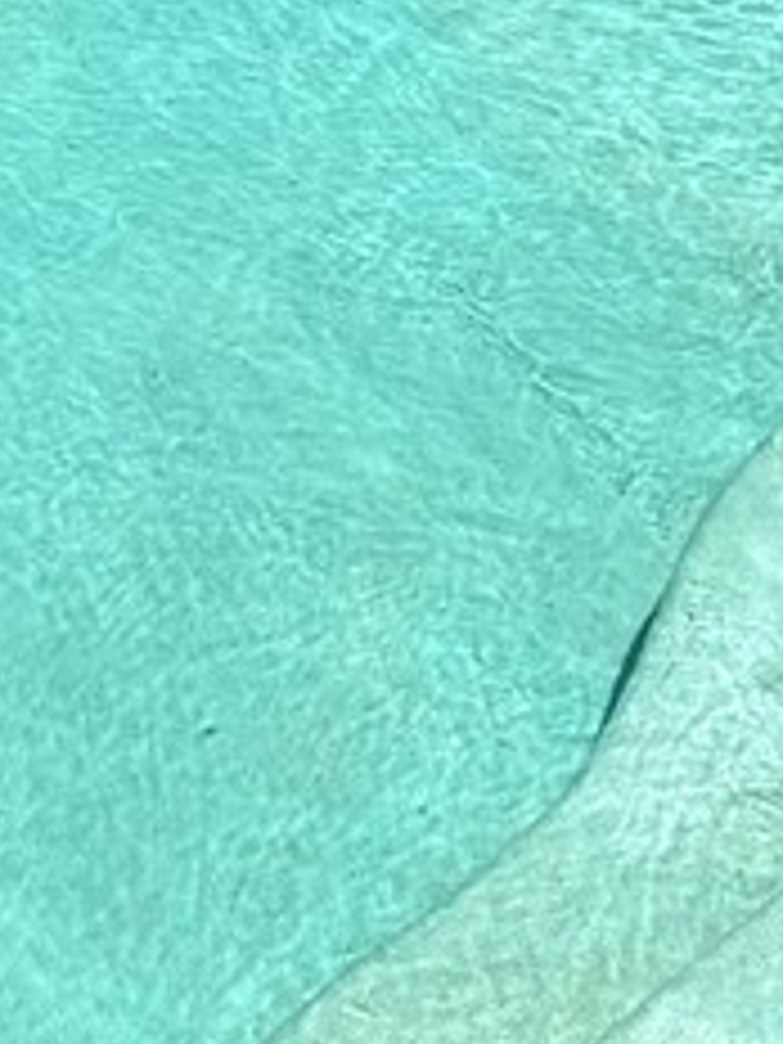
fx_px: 3197
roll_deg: +0.8
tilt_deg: -24.3
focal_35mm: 106
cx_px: -184
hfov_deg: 13.5
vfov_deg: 17.8
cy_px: -148
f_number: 1.78
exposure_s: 1/11905
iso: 80
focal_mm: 6.76
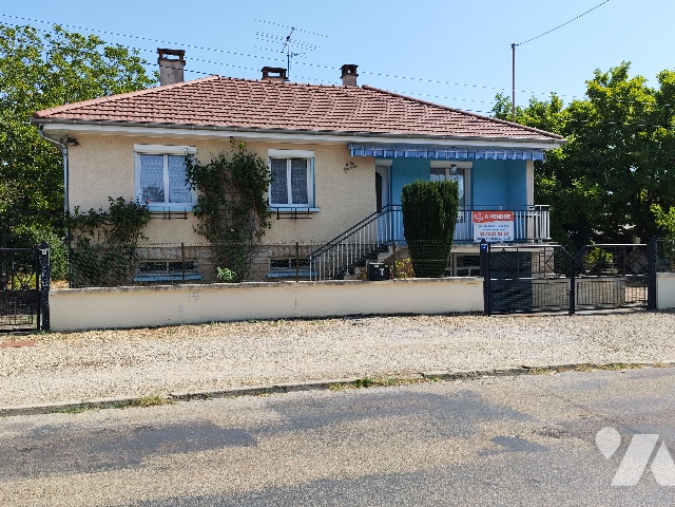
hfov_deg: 58.4
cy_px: 254
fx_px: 604
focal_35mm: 31
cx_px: 338
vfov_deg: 45.4
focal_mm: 6.12
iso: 50
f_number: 1.9
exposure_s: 1/600
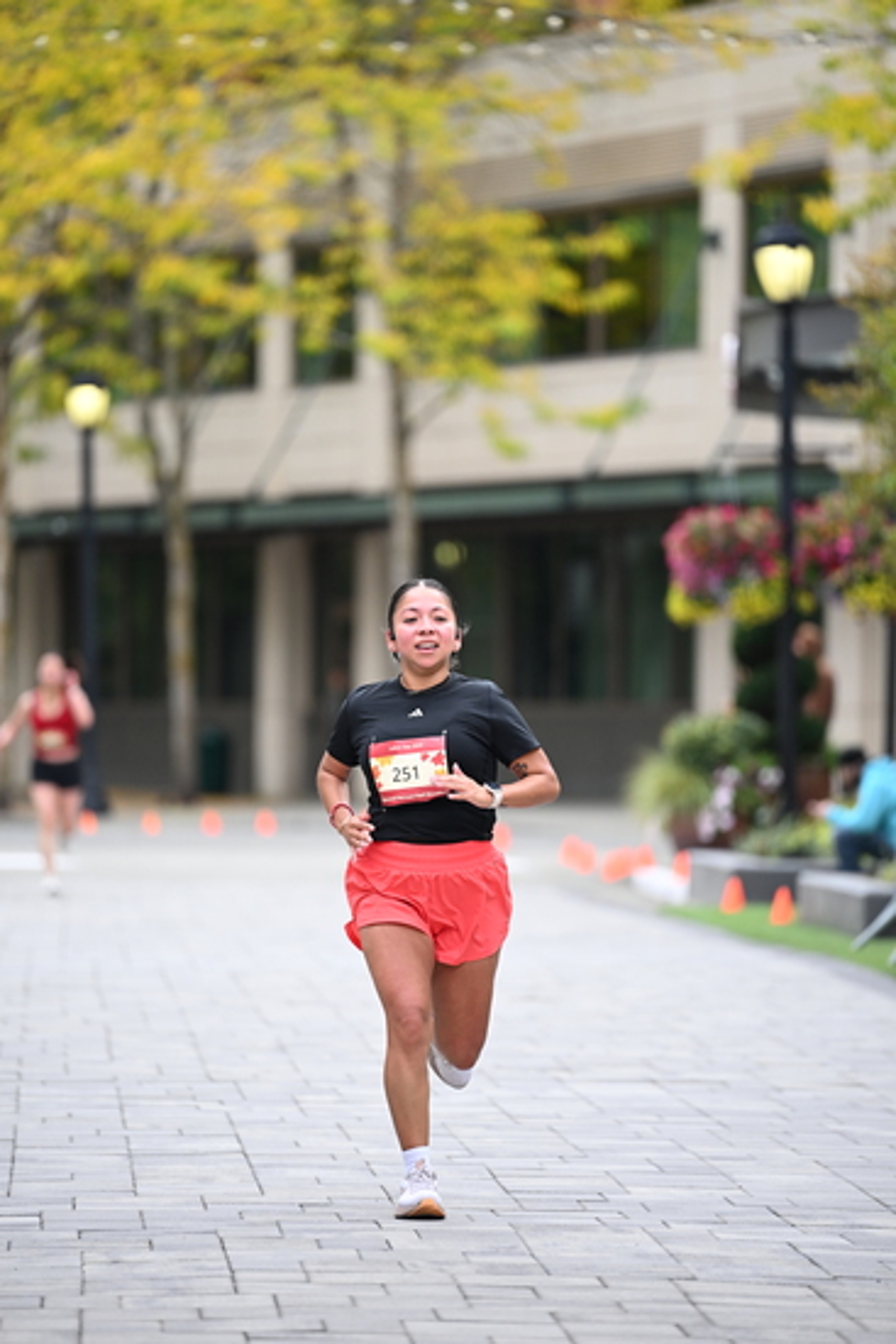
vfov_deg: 10.3
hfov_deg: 6.9
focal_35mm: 200
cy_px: 672
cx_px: 448
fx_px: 7461
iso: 640
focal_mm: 200
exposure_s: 1/2000
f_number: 2.8
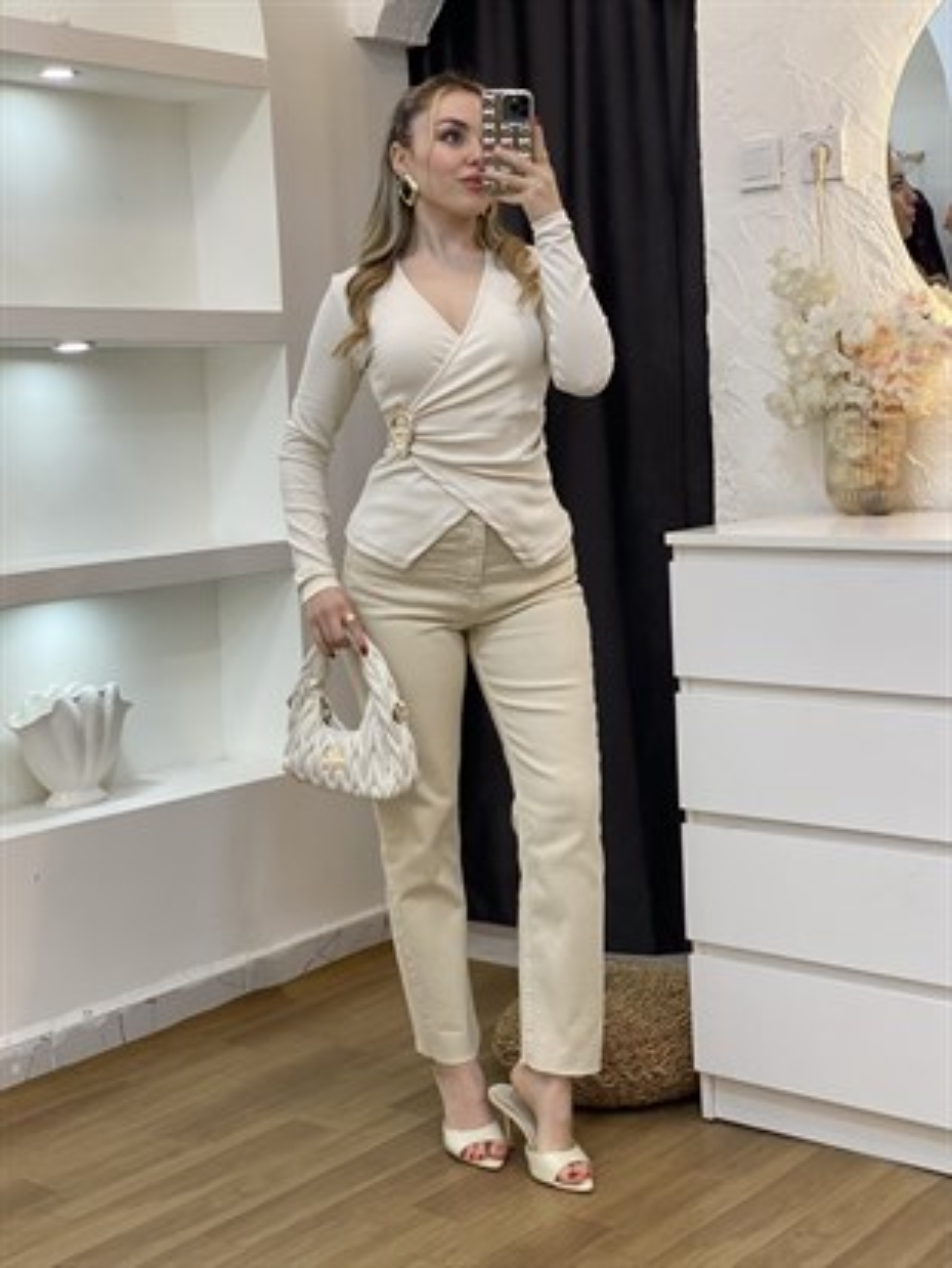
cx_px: 476
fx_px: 1906
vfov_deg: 36.8
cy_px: 634
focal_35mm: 52
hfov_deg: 28.0
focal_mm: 6
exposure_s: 1/100
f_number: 2
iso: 80
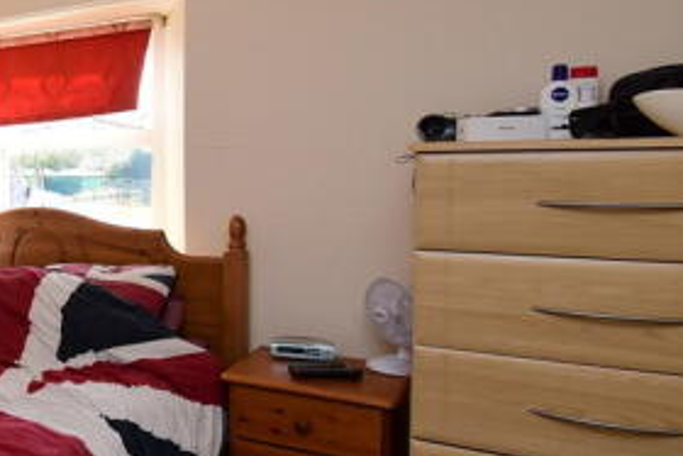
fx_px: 664
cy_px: 213
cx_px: -7
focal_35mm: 35
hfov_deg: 45.5
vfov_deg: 37.9
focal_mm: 10
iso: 640
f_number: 6.3
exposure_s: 1/160
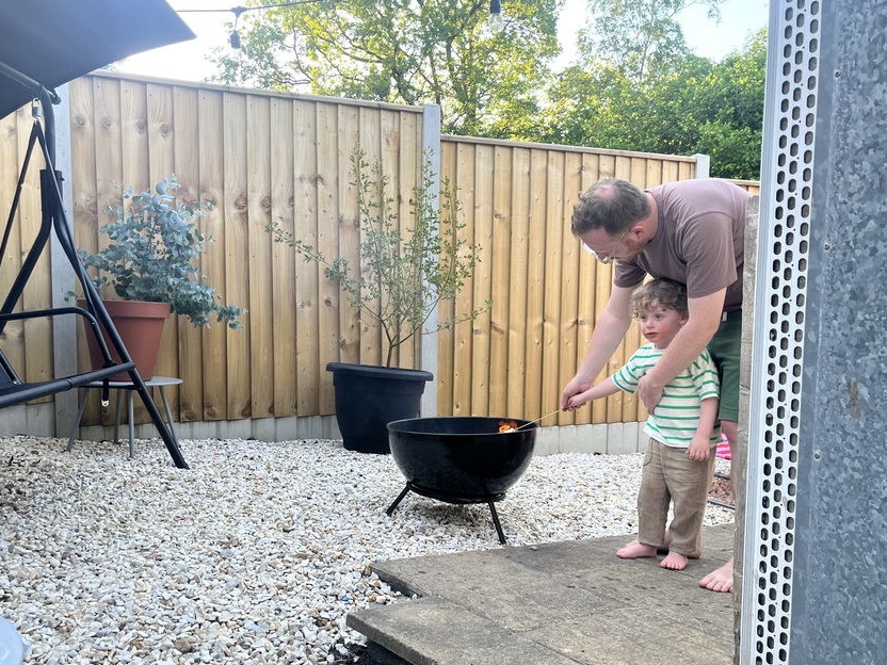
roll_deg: +0.2
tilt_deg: -4.7
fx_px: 820
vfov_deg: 44.1
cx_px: 415
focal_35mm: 32
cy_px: 369
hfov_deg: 56.8
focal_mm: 5.1
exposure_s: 1/164
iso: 40
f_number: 1.6
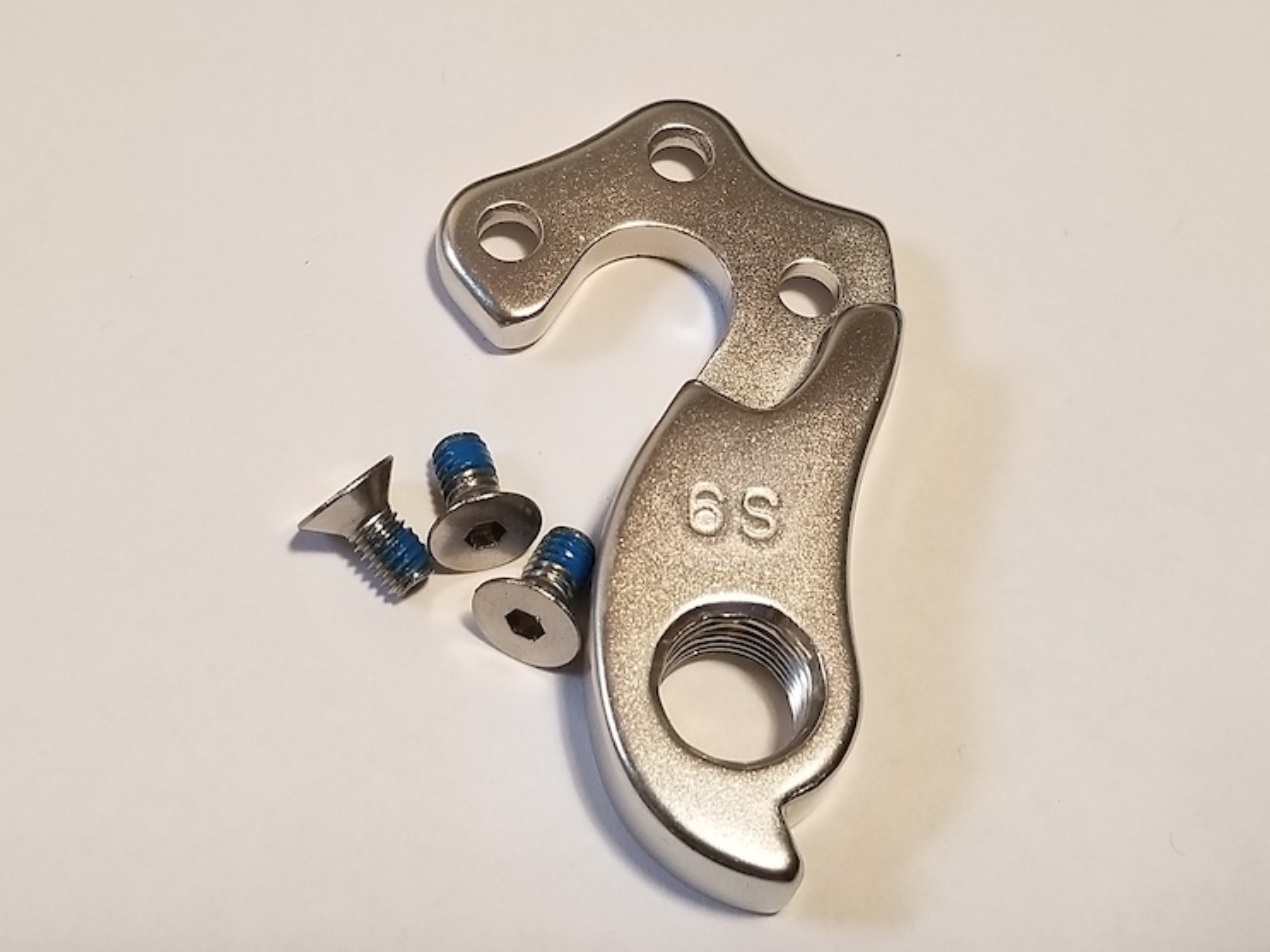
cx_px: 663
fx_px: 1027
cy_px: 455
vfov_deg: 49.7
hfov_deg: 63.4
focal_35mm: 28
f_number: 1.7
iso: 100
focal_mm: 4.25
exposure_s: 1/50
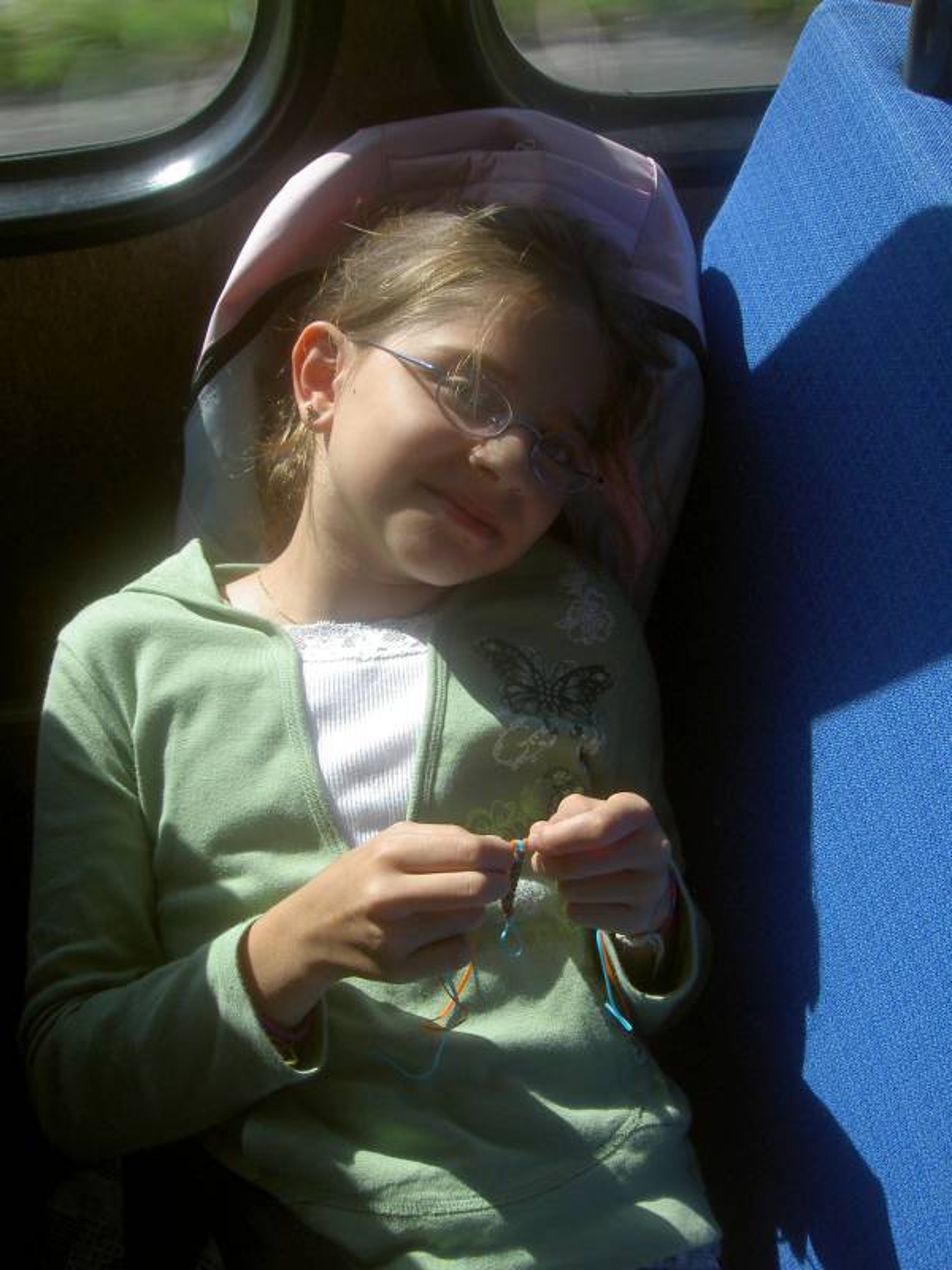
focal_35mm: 39
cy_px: 635
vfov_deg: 47.9
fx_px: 1430
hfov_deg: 36.8
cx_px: 476
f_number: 4.7
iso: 100
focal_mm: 8
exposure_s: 1/400
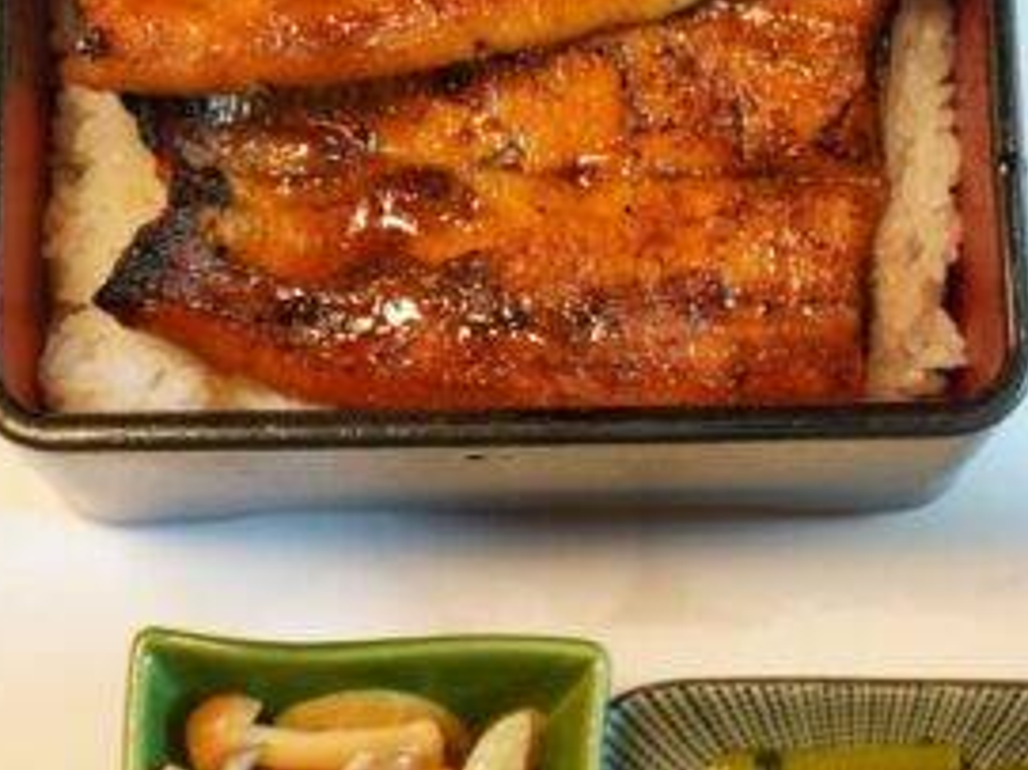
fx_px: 2790
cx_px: 685
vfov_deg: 15.7
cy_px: 358
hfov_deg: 20.8
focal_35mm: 94
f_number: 4.5
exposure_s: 1/40
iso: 1600
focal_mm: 26
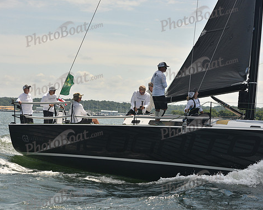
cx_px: 132
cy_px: 104
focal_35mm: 80
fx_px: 623
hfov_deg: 23.8
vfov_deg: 19.2
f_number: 5.6
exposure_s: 1/1250
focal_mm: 70
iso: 320
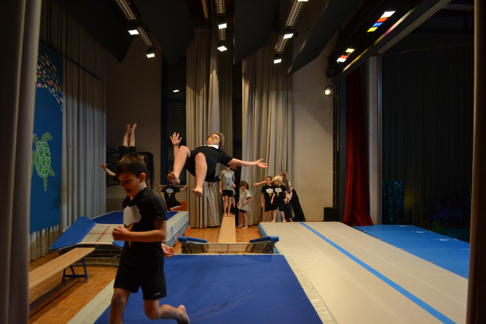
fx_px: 405
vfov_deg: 43.6
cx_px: 243
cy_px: 162
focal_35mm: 30
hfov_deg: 61.9
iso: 1400
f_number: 3.8
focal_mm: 20
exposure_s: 1/500
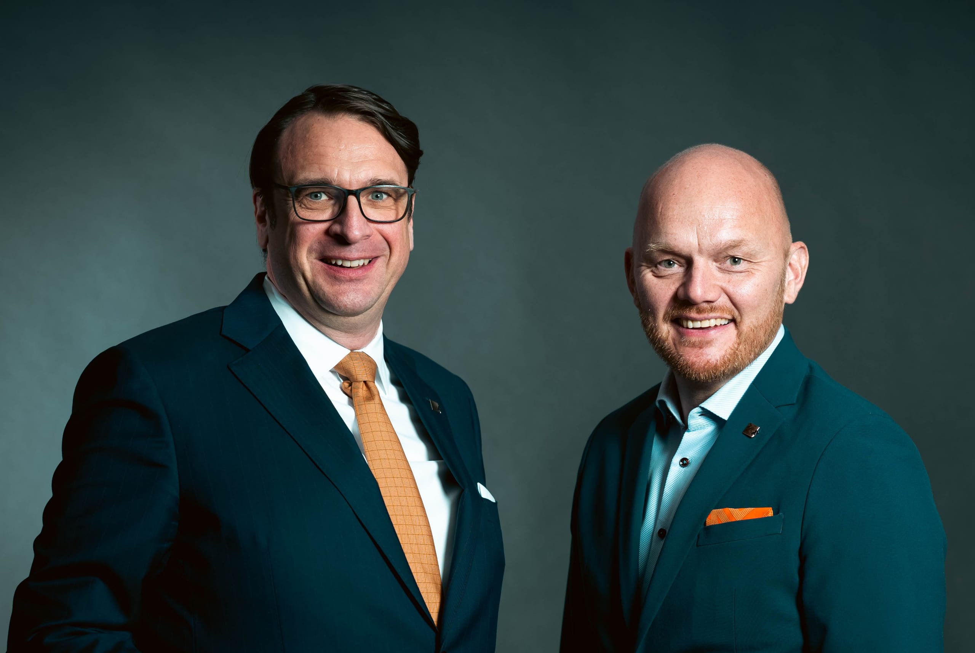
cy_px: 326
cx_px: 488
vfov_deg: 16.1
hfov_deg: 23.9
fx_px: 2305
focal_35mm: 85
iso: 200
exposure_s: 1/125
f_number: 2.8
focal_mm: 85
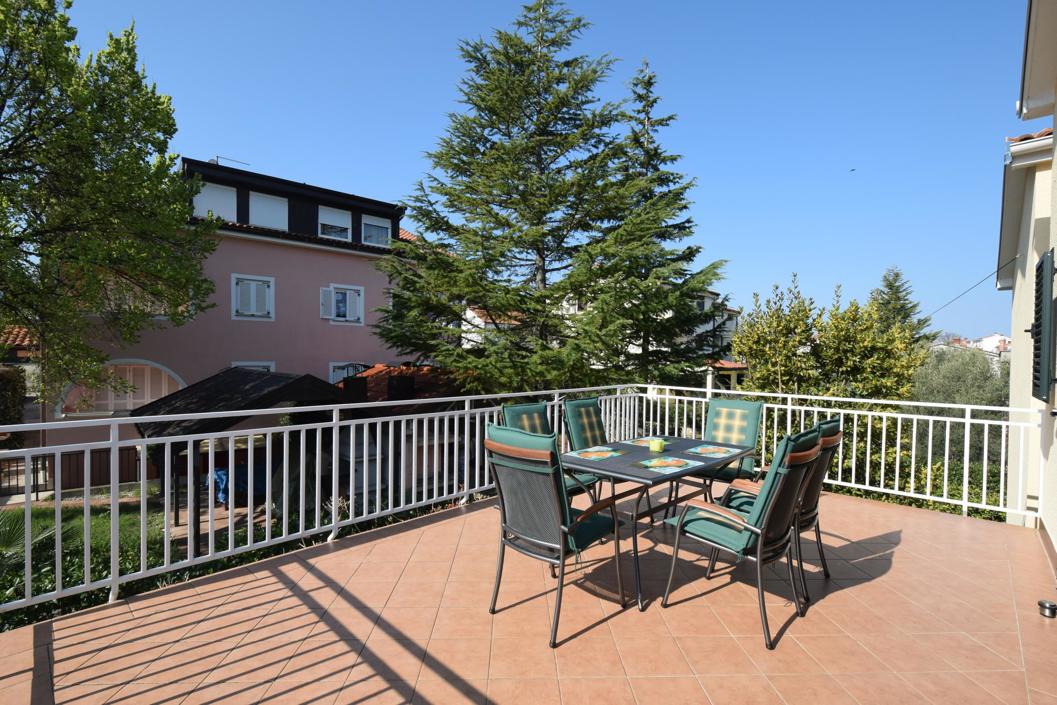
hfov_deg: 100.4
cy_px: 352
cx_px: 528
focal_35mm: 15
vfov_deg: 77.3
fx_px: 440
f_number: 9
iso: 200
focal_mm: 10
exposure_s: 1/320
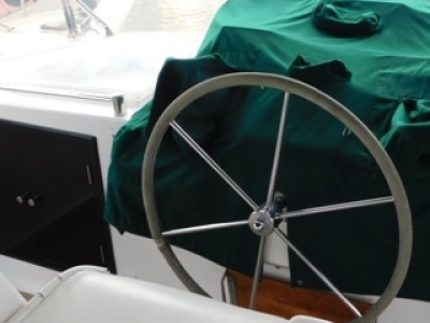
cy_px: 153
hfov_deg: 40.2
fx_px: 571
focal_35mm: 46
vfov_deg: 31.5
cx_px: 317
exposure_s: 1/250
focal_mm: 4
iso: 125
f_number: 3
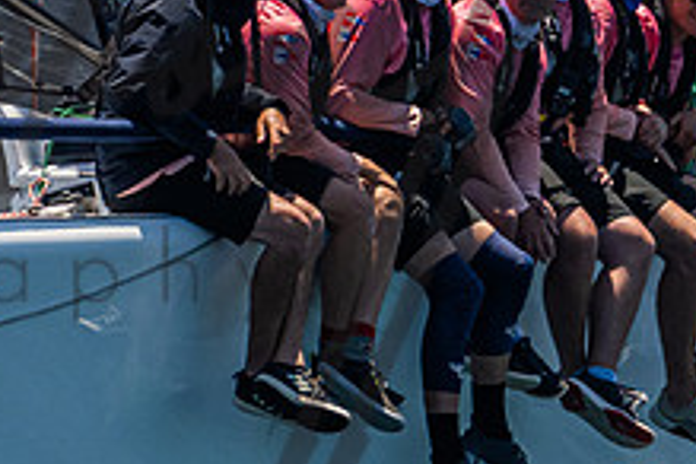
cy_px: -241
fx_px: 19370
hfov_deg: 2.1
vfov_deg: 1.4
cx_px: 385
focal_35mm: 1002
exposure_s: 1/2500
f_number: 8
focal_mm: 250
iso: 500
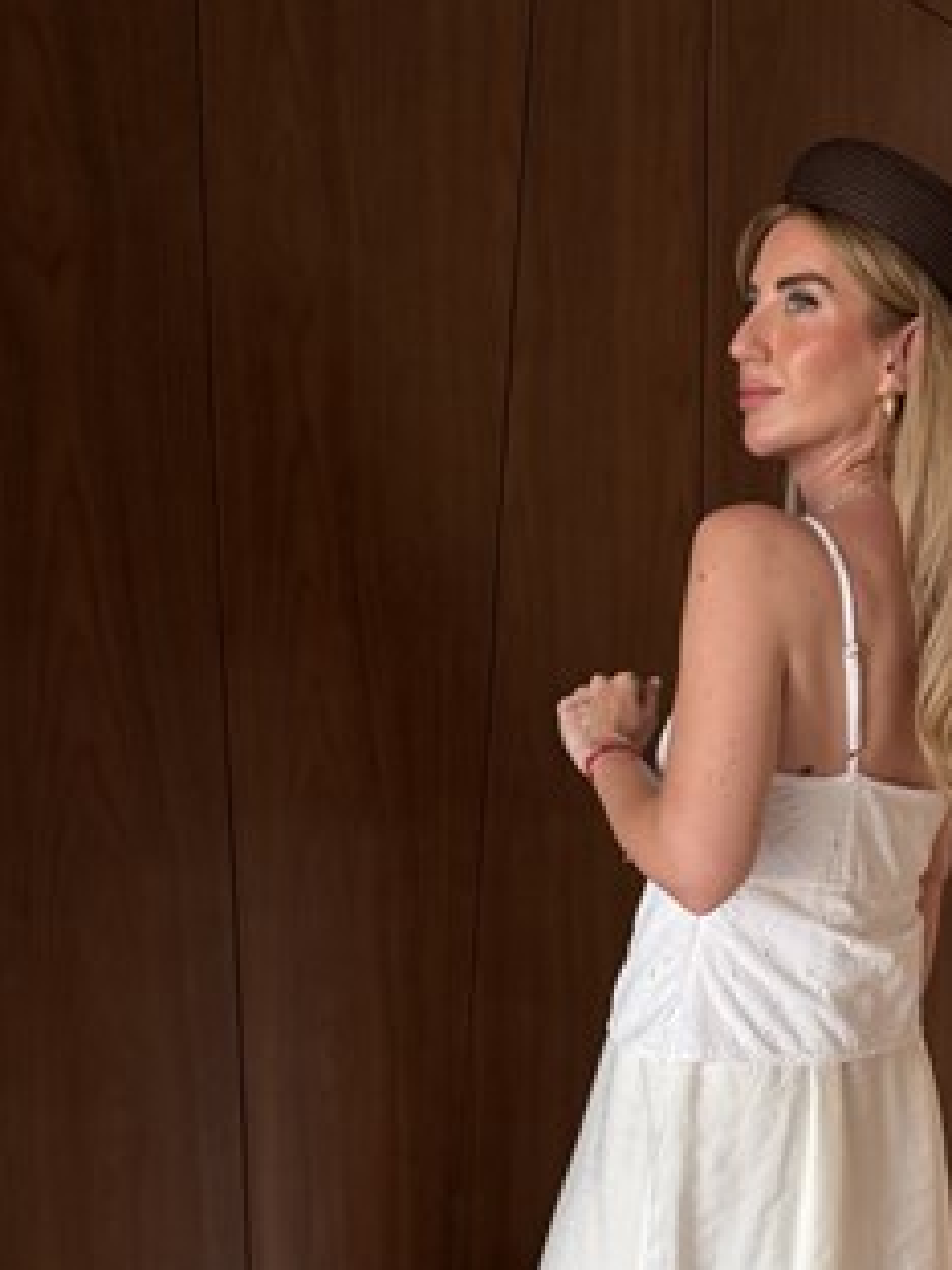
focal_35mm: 41
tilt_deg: -9.2
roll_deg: -0.6
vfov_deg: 44.1
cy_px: 971
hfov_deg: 34.4
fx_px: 1503
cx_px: 712
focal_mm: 6.76
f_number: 1.78
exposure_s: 1/100
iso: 160
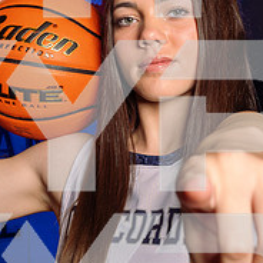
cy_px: 116
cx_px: 132
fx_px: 808
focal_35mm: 94
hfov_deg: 18.5
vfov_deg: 18.5
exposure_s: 1/250
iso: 320
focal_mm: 35
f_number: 8
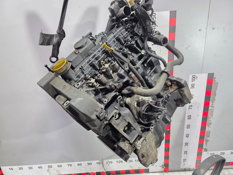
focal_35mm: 23
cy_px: 88
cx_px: 116
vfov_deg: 58.9
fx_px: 155
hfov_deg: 73.9
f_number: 1.7
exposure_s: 1/100
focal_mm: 6.3
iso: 250
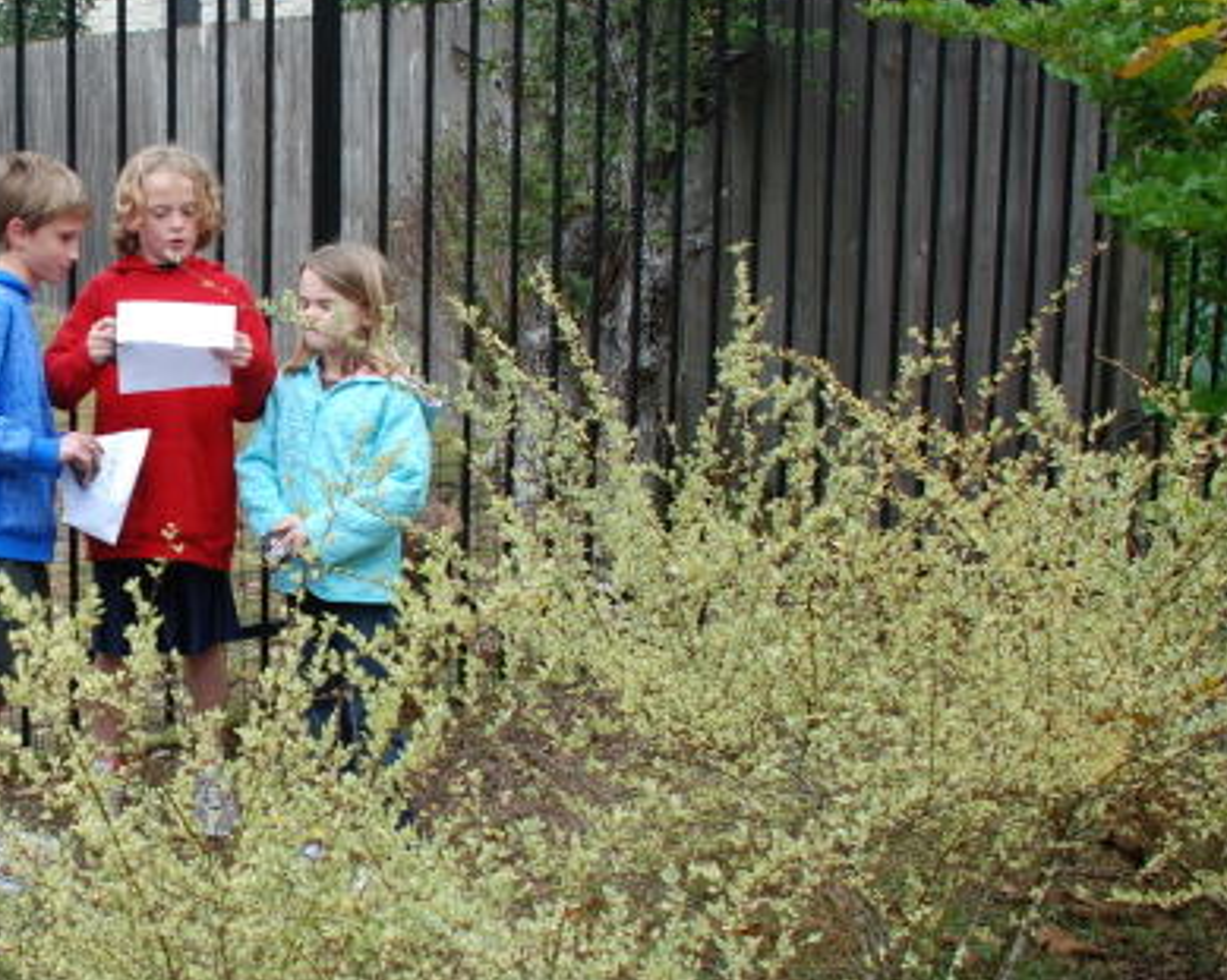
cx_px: 82
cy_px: 493
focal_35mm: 58
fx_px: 2106
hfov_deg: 30.8
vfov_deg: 26.2
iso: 200
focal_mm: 20
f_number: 4.5
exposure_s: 1/80
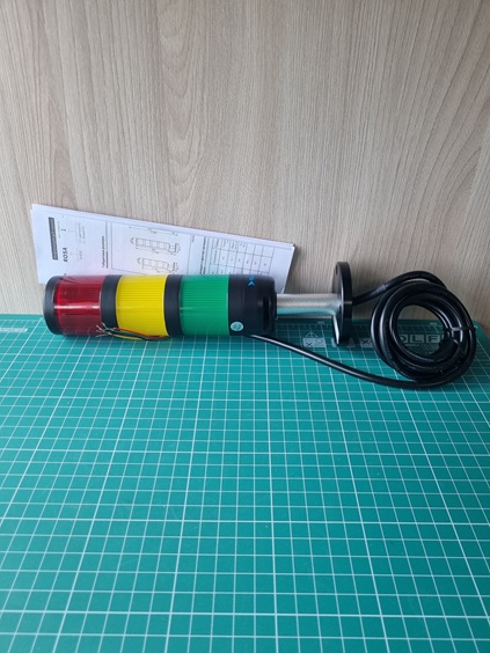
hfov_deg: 53.1
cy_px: 326
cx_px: 245
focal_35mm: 26
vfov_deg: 67.3
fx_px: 491
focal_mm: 5.4
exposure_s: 1/106
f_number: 1.8
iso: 50
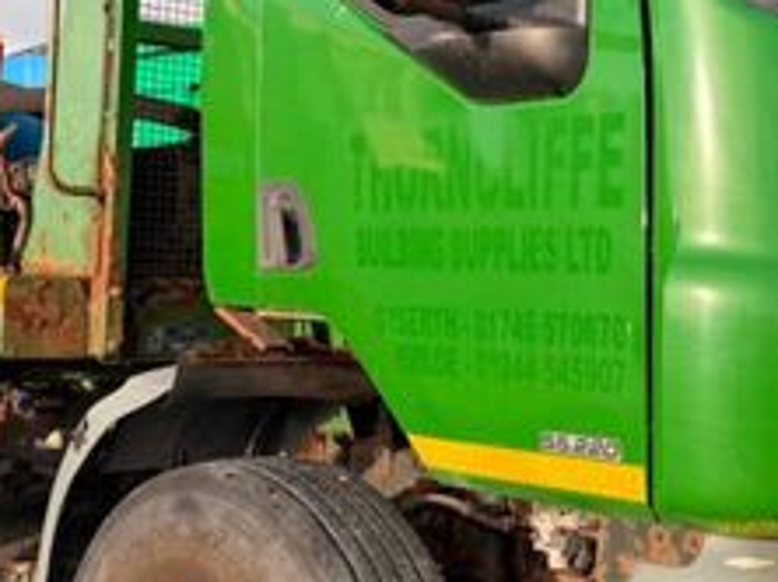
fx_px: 1459
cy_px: 228
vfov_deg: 22.5
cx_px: 508
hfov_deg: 29.7
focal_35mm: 65
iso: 80
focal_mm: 6.76
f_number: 1.78
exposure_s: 1/1493
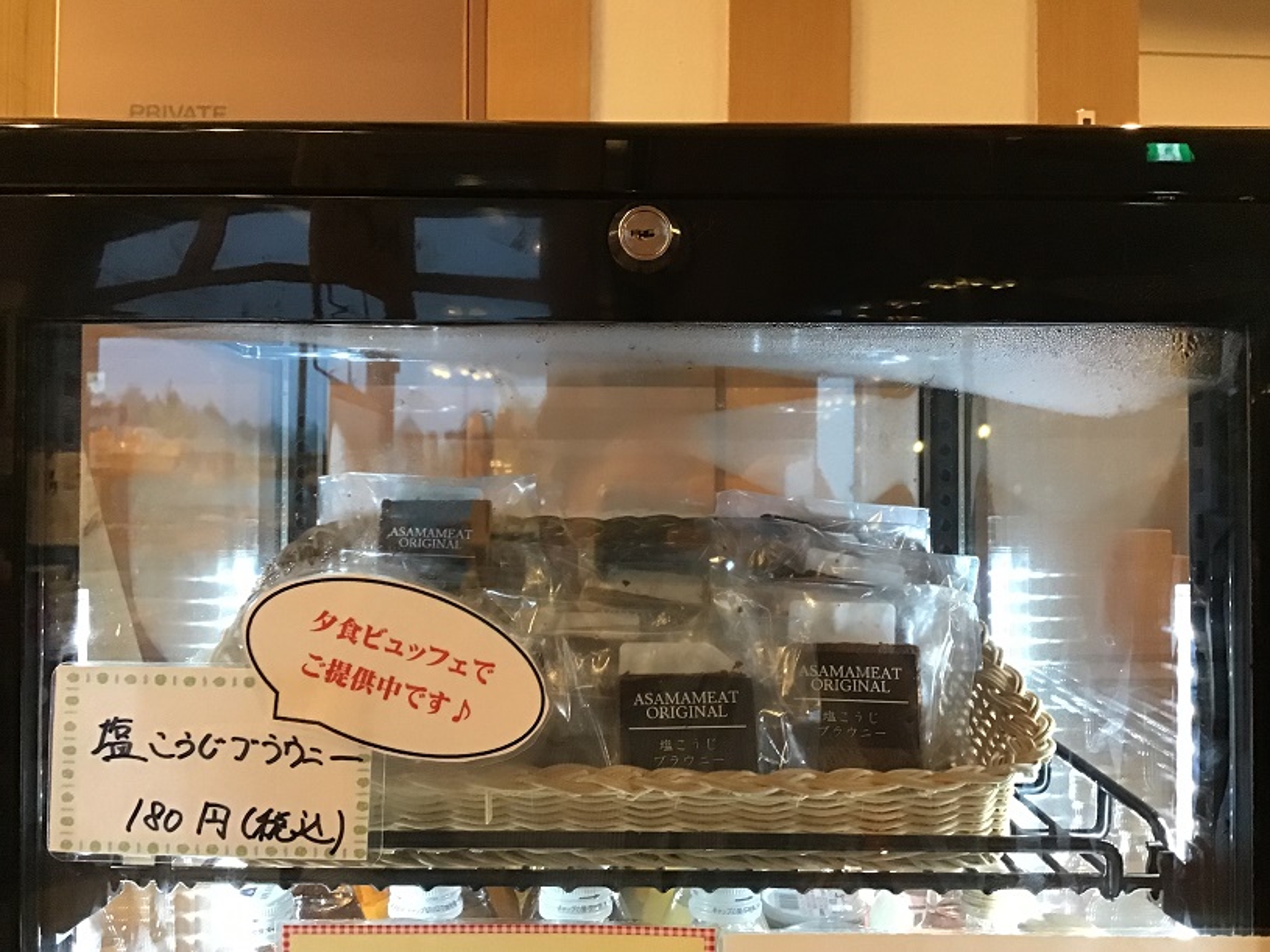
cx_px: 635
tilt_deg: +0.0
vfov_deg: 45.4
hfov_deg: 58.4
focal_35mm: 31
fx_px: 1137
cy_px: 476
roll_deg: -0.5
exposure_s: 1/33
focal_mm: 3.3
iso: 200
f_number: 2.4
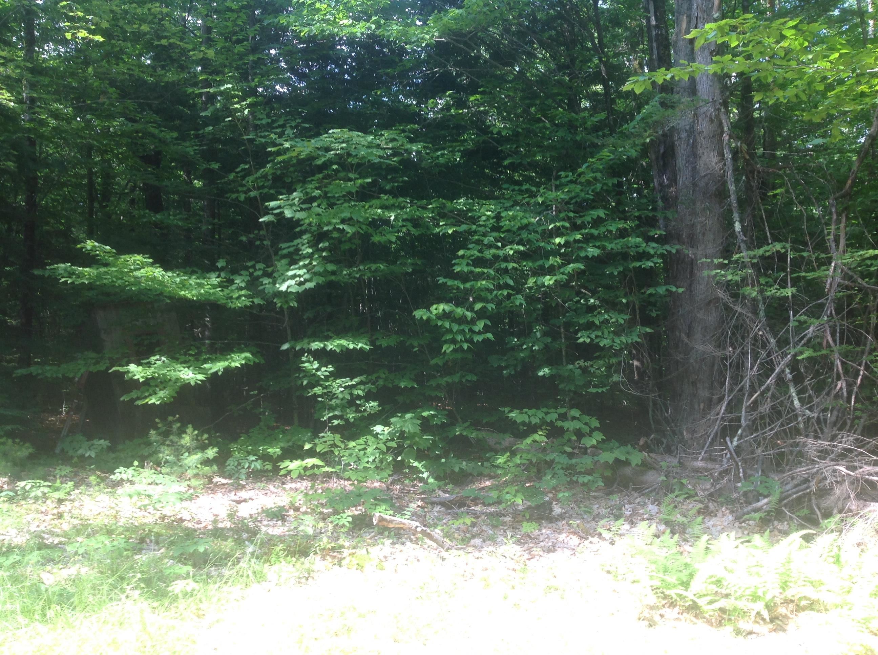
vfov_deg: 40.6
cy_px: 328
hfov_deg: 52.7
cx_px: 439
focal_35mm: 35
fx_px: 886
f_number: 2.4
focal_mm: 4.28
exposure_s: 1/147
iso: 50
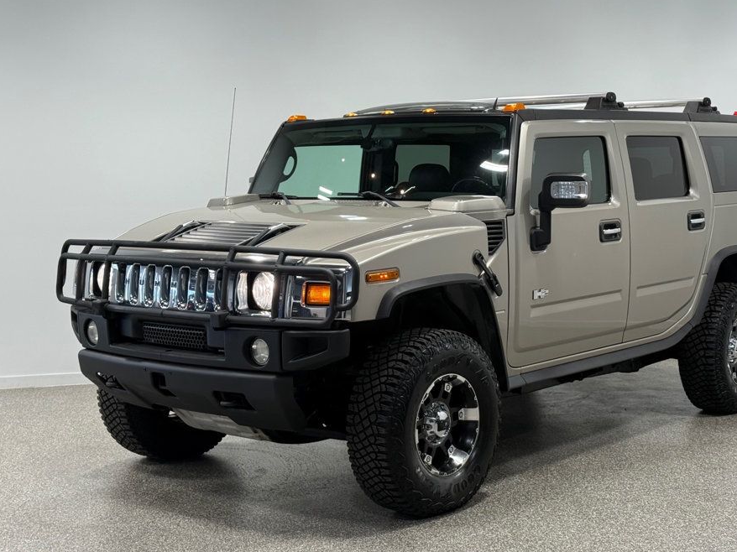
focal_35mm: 56
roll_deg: -0.3
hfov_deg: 34.3
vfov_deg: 26.1
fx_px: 1192
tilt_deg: -3.3
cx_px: 426
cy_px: 263
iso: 50
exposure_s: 1/200
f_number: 1.78
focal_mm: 6.76
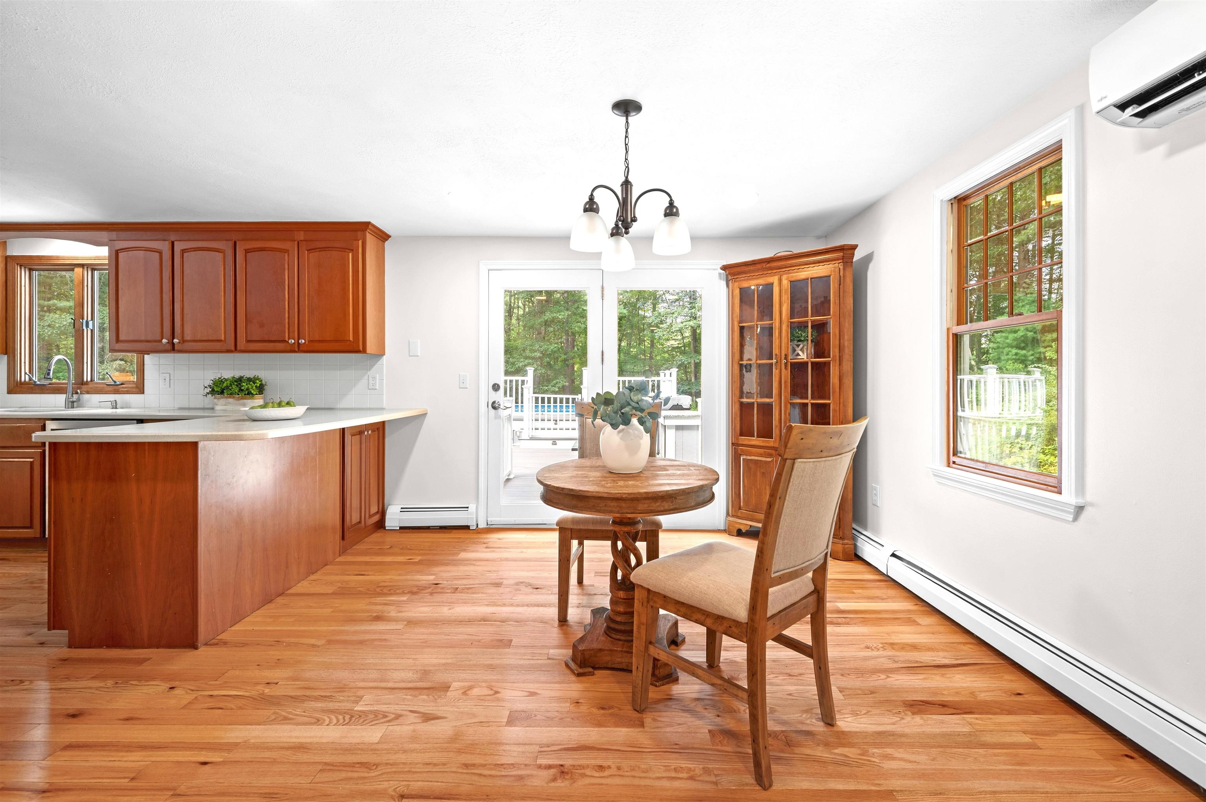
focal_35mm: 16
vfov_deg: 75.4
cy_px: 401
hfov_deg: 98.6
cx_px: 603
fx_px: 519
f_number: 7.1
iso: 250
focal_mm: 15.5
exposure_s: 1.6
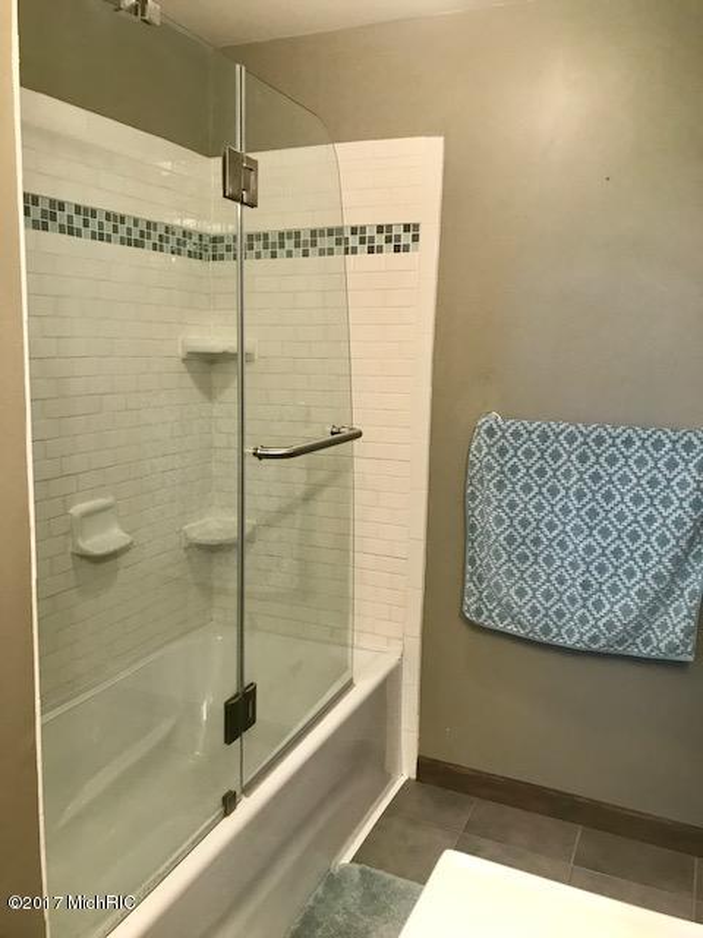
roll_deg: -1.6
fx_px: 758
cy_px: 469
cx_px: 352
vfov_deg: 63.4
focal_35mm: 28
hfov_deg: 49.7
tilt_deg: -9.2
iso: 40
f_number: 1.8
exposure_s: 1/24
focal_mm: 3.99
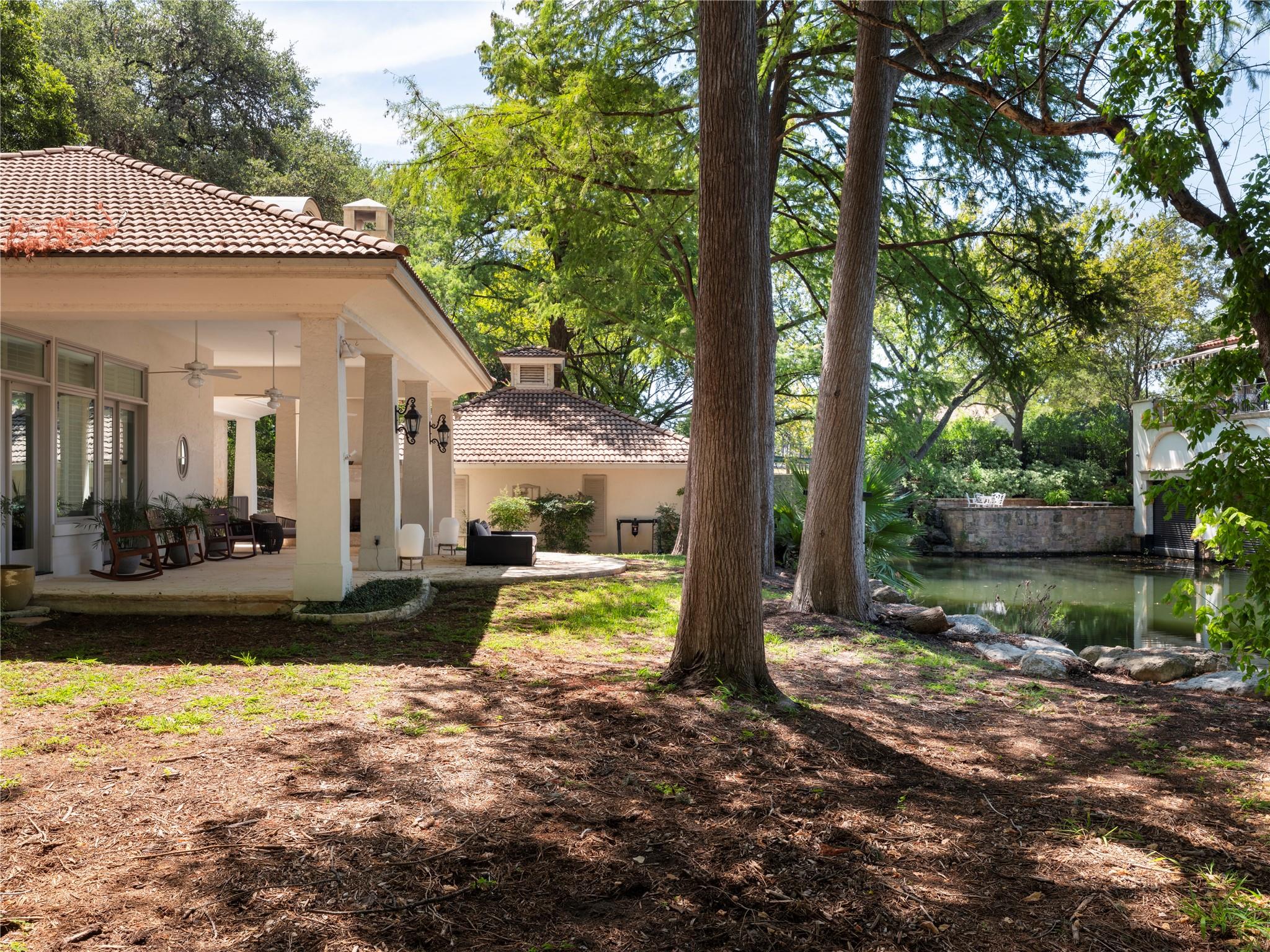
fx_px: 991
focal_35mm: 27
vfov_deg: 51.4
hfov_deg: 65.3
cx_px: 635
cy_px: 476
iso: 250
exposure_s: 1/6
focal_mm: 34.5
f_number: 13
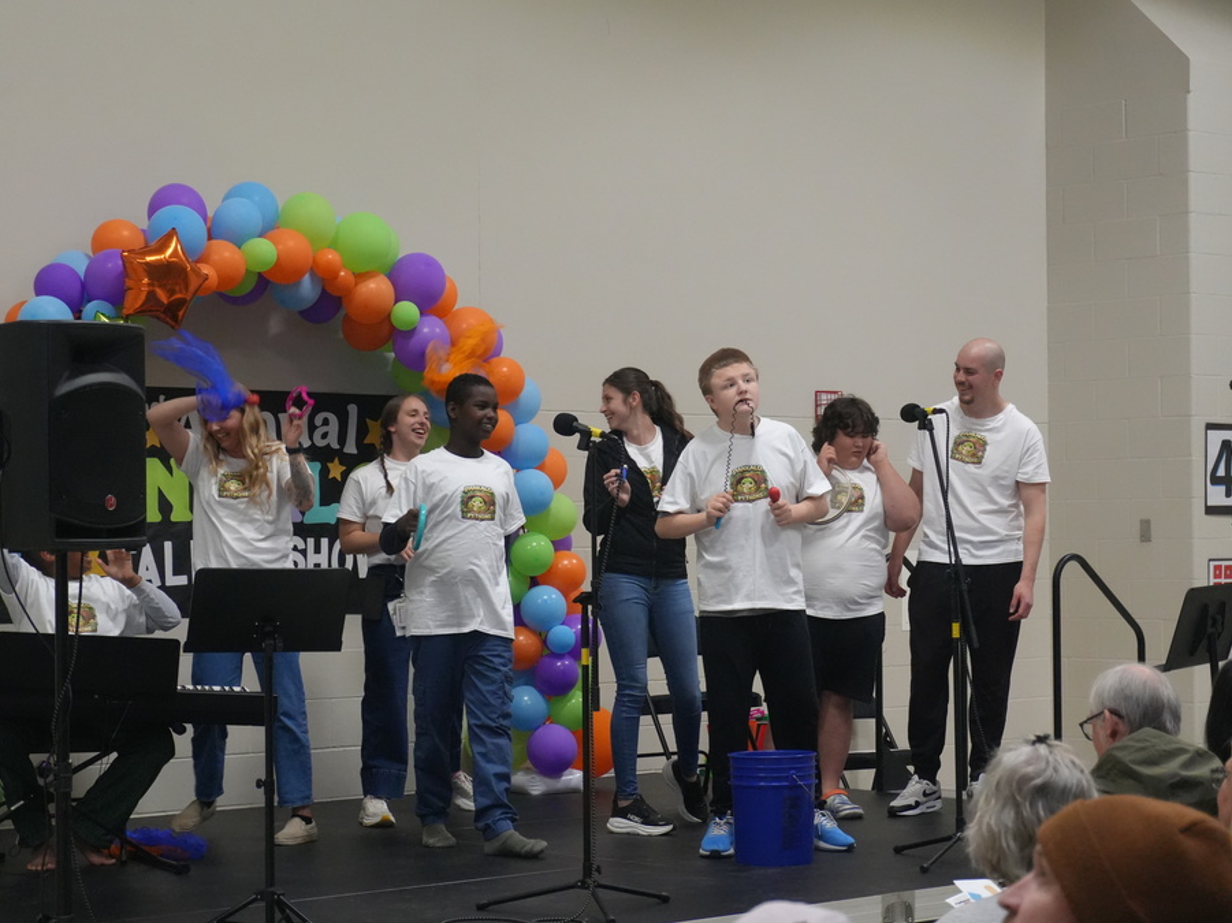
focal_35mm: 82
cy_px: 460
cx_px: 610
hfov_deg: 23.8
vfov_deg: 18.0
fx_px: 2917
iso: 4000
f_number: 5.6
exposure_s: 1/160
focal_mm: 50
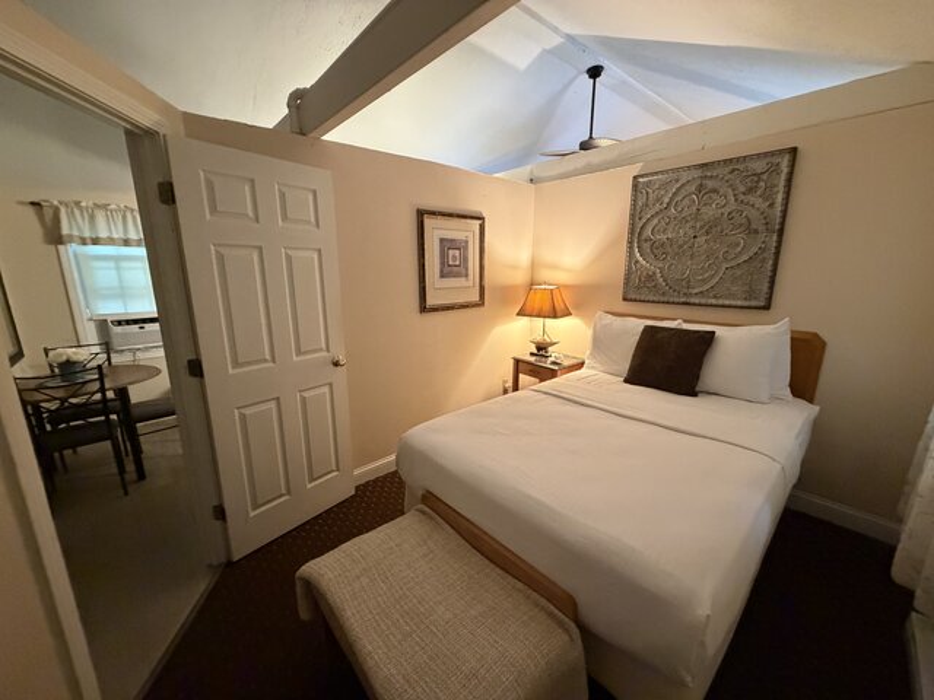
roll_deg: +1.4
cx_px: 467
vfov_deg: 85.7
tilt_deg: -12.0
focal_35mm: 14
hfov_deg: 102.1
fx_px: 378
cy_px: 350
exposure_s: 1/60
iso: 800
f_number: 2.2
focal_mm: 2.22
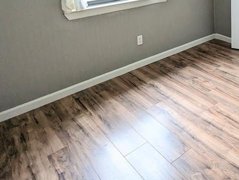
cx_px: 210
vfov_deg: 37.0
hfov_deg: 47.8
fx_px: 242
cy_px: 4
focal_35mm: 35
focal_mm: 2.35
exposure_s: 1/90.1
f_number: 2.2
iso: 301
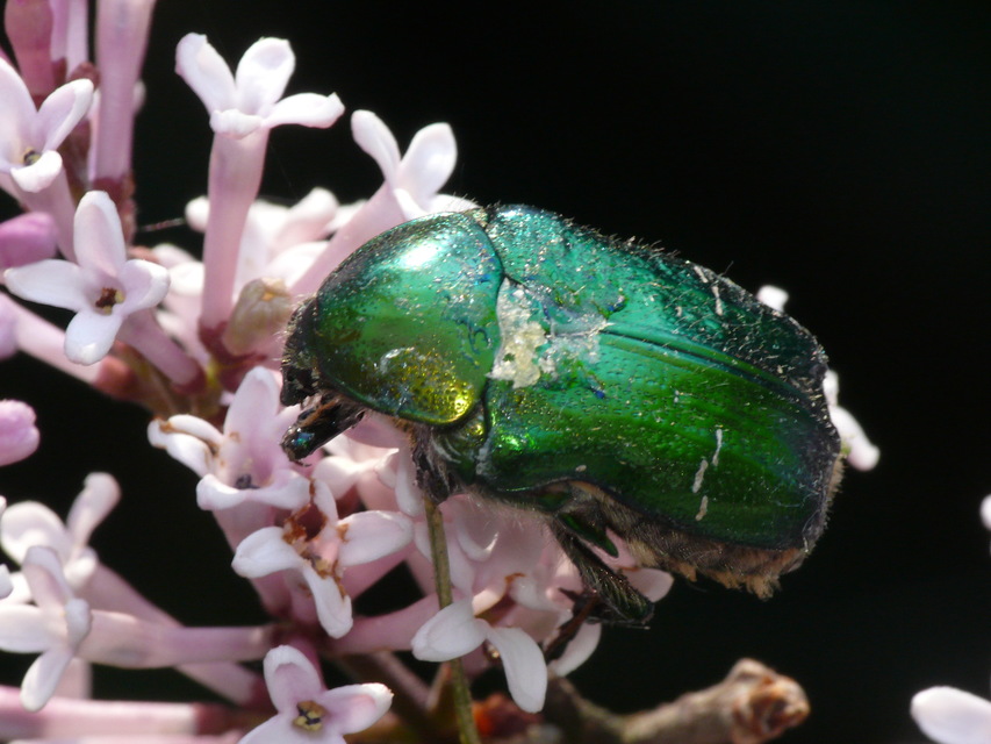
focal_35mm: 228
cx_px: 496
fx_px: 6528
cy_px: 372
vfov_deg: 6.5
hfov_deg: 8.7
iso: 200
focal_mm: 48.2
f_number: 11
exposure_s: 1/30
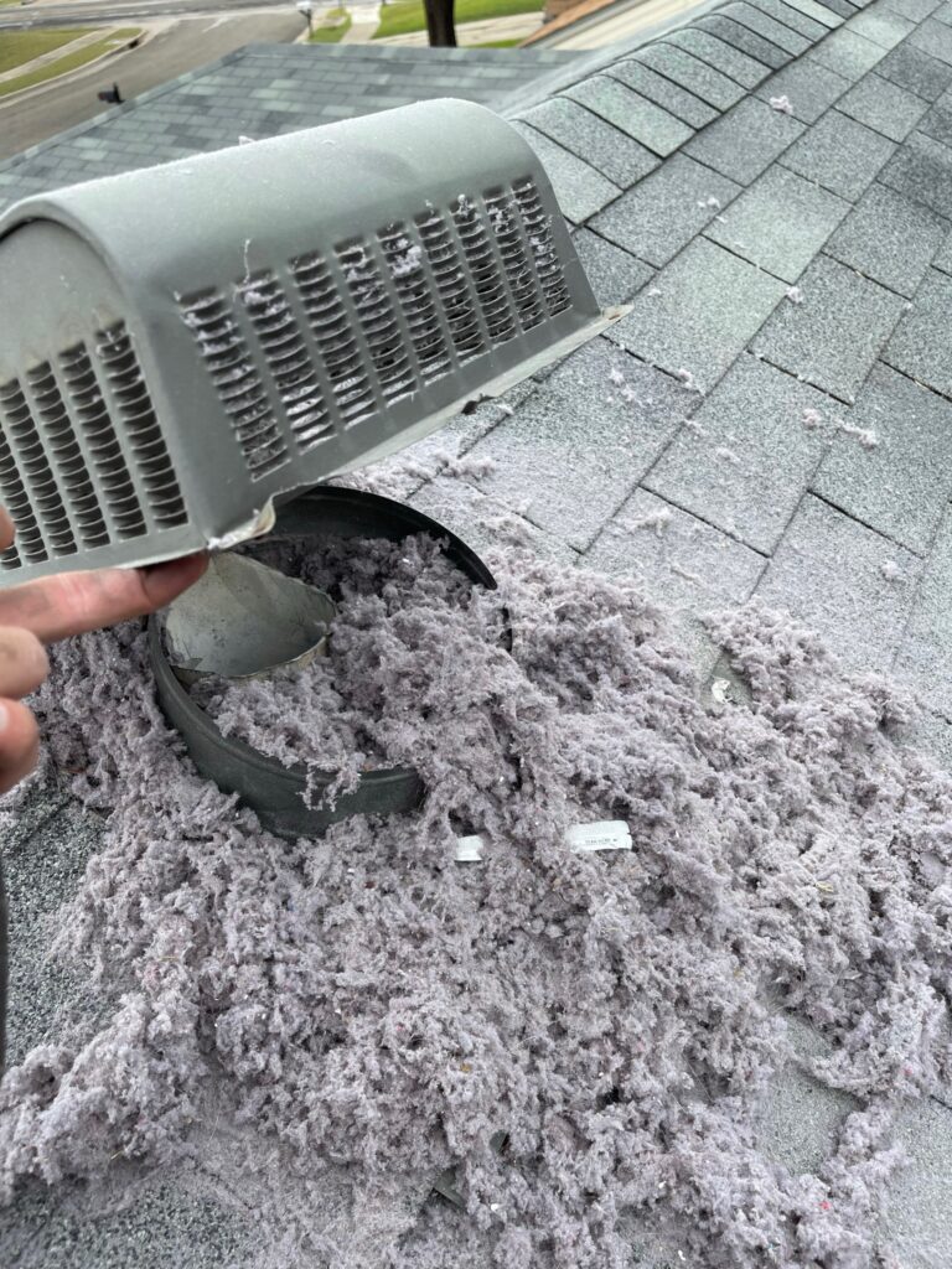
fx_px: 953
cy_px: 634
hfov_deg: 53.1
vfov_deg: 67.3
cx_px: 476
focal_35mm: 26
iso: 32
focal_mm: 5.1
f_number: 1.6
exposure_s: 1/692
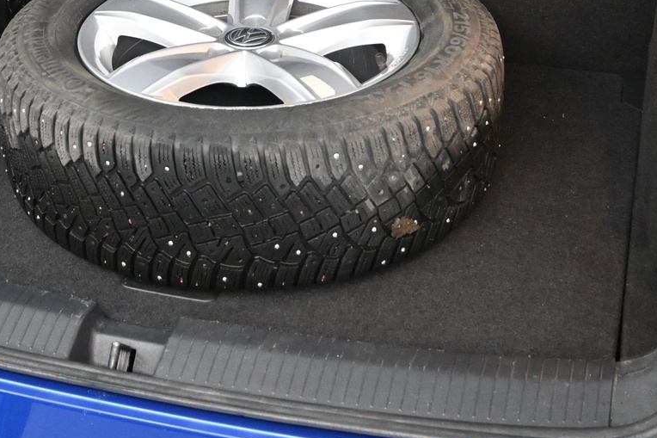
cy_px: 34
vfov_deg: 19.1
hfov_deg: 28.8
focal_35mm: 70
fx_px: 1277
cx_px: 261
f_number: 4
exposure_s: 1/60
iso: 3200
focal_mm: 22
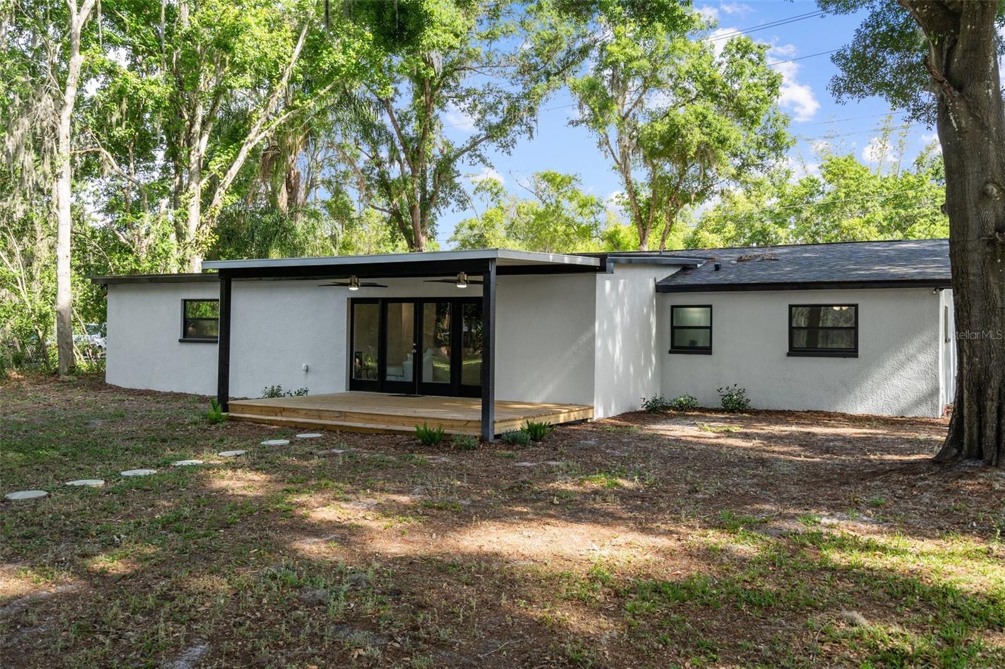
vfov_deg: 43.6
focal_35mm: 30
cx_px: 502
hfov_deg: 61.9
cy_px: 334
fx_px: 837
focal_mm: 30
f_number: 8
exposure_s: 1/80
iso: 320
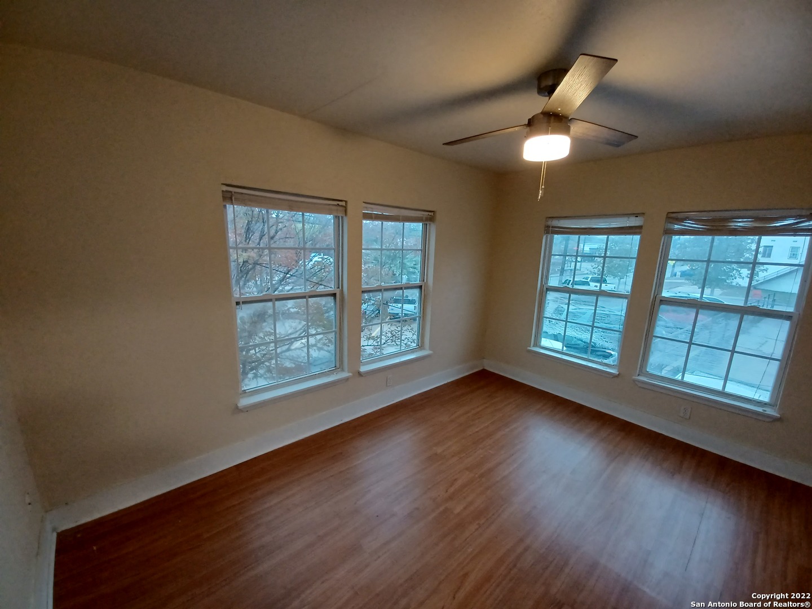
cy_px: 304
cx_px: 406
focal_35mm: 13
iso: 160
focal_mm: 1.42
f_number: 2.2
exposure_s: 1/40
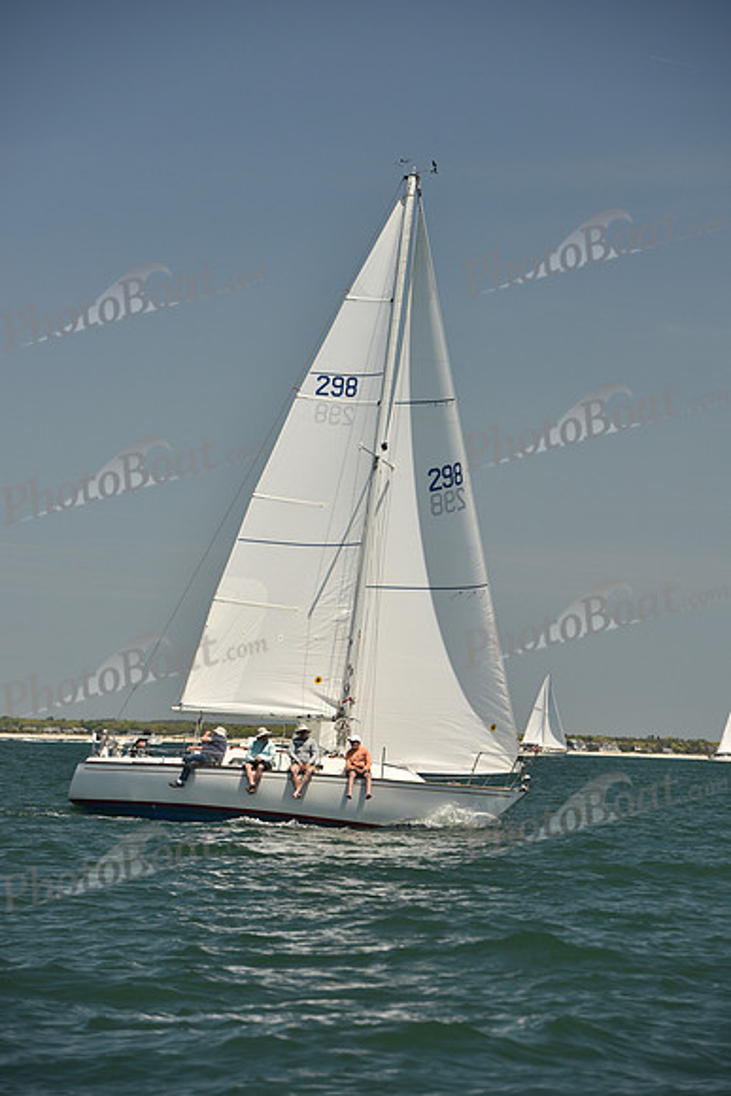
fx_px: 4566
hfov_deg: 9.2
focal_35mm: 150
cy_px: 548
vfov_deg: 13.7
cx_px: 366
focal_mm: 150
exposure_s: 1/800
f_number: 6.3
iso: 250
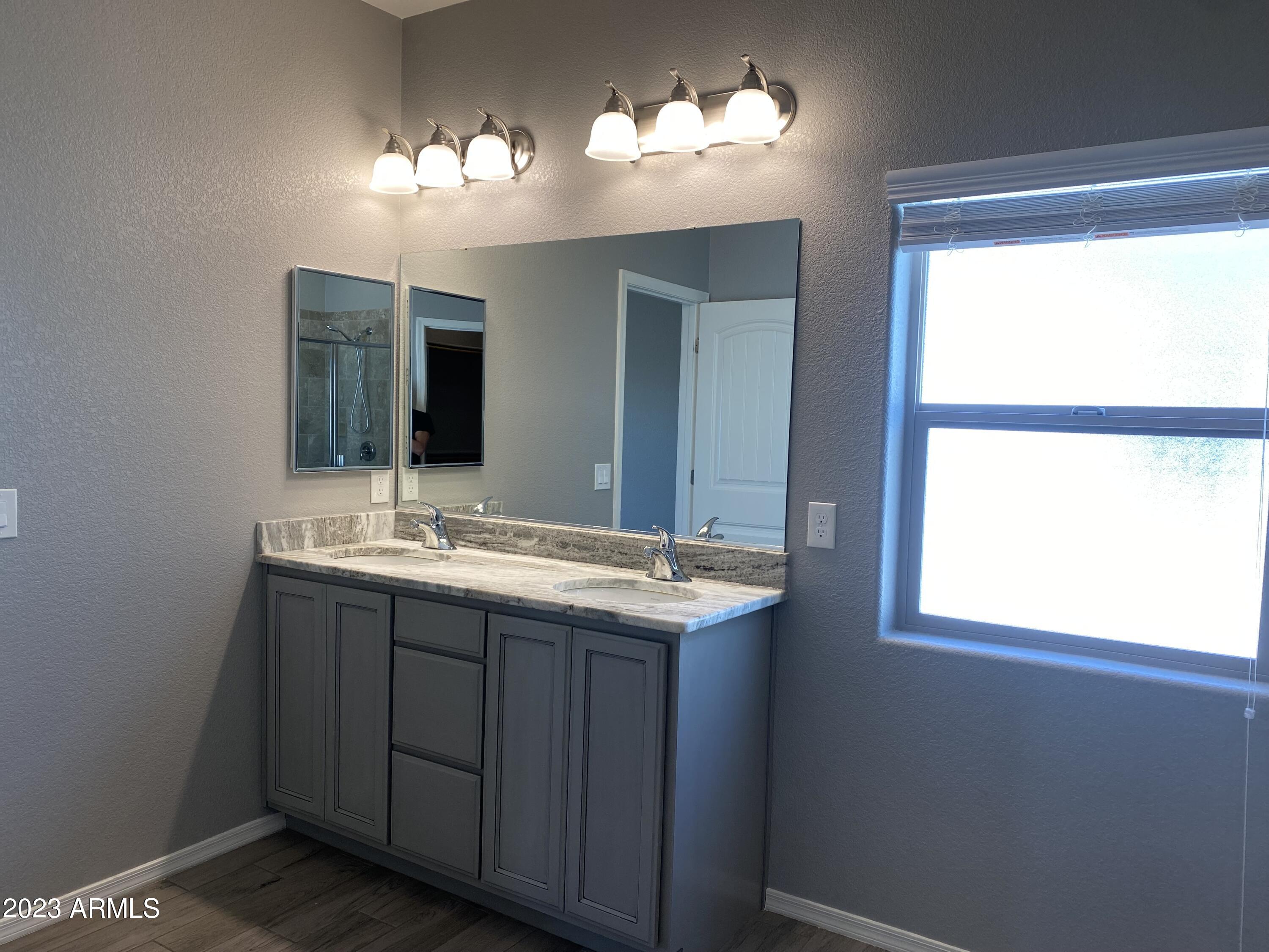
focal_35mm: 26
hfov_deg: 67.3
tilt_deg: -2.5
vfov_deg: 53.1
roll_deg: -1.8
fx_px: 953
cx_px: 634
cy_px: 476
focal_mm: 4.25
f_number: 1.8
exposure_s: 1/120
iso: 64
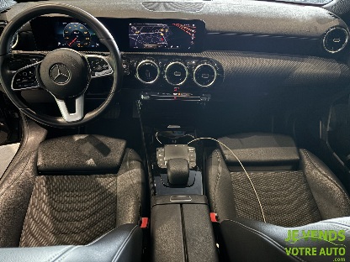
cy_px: 131
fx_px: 263
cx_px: 175
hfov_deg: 67.3
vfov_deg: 53.1
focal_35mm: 26
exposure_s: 1/25
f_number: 1.6
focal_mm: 5.96
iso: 1000
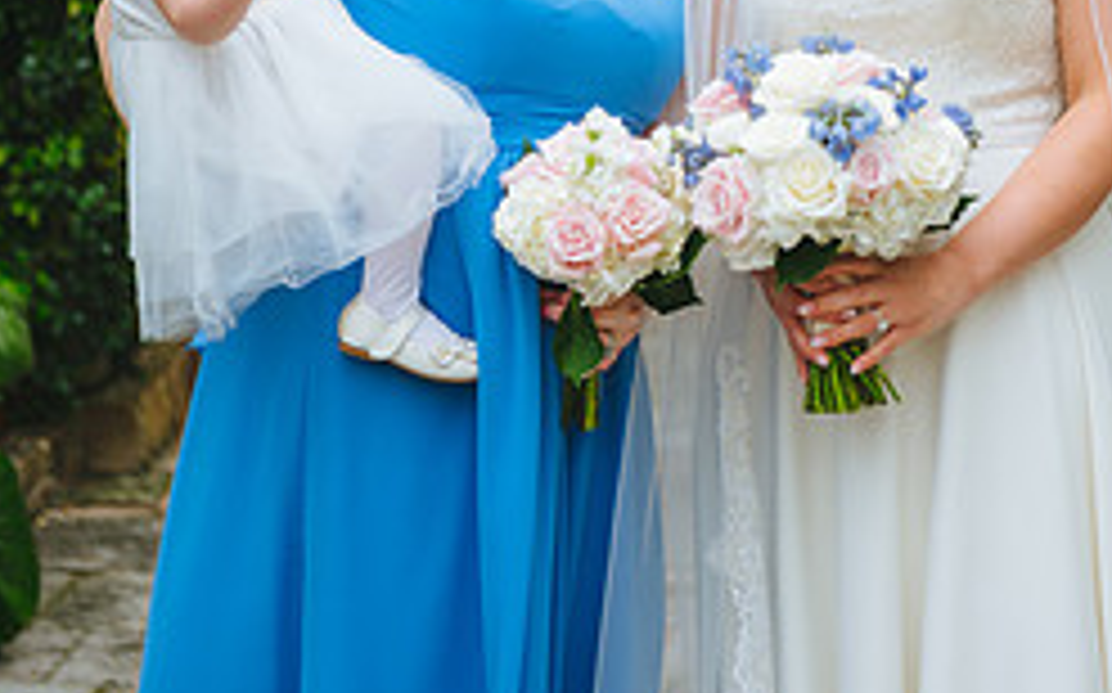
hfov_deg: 18.1
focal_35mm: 115
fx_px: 3483
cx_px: 669
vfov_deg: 11.3
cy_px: 45
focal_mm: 62
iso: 125
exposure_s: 1/320
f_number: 2.8
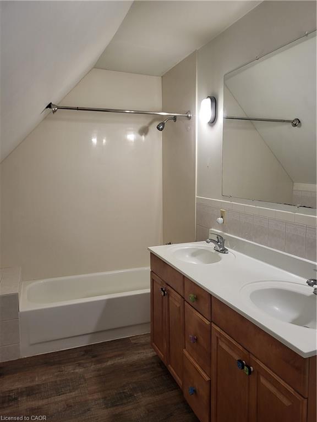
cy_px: 211
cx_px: 158
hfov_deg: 53.1
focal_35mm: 26
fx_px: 317
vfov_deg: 67.3
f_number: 1.8
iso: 200
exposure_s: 1/40
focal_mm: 5.4
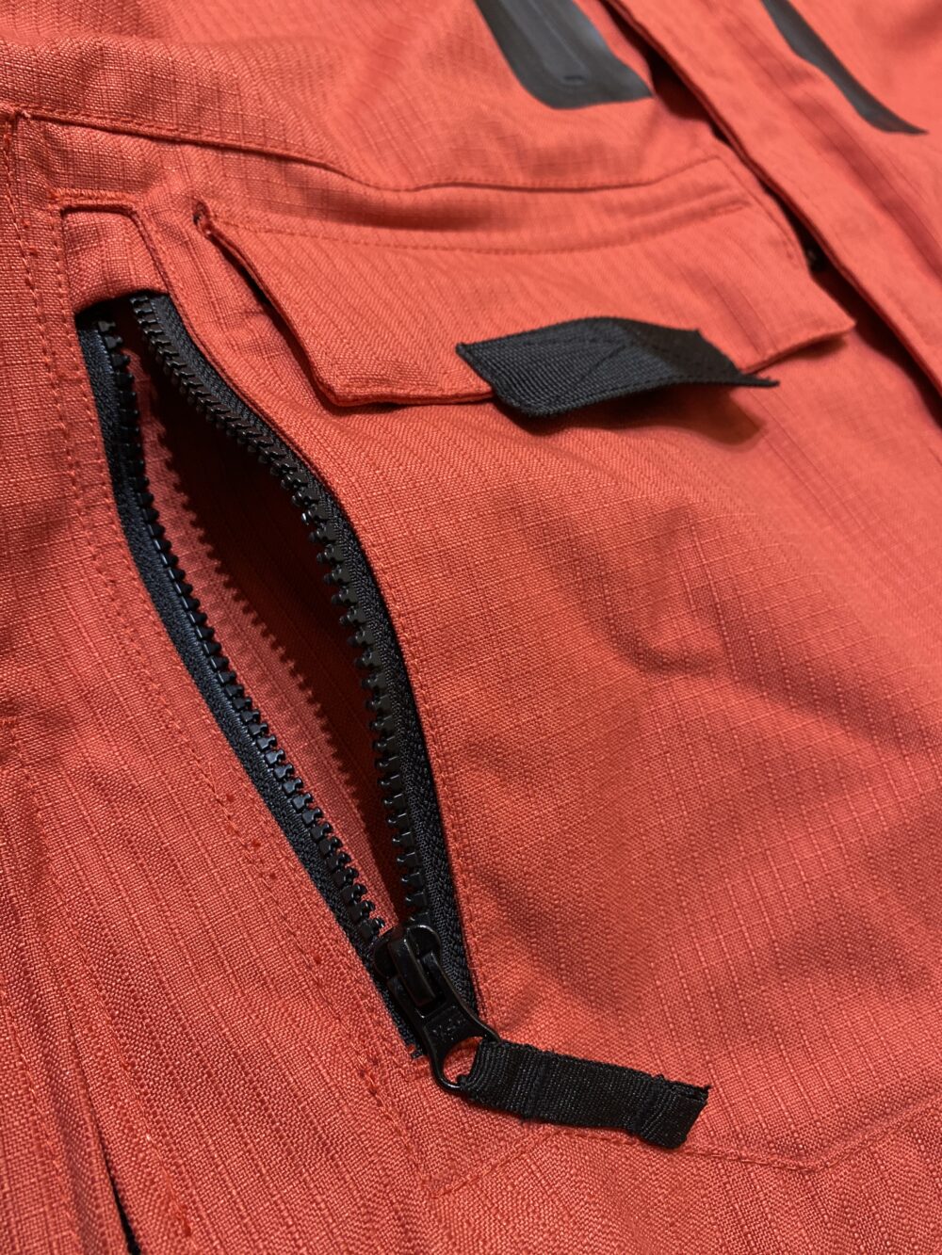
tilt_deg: -56.9
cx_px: 471
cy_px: 628
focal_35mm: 26
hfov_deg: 53.1
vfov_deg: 67.3
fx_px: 943
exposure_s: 1/50
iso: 250
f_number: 1.8
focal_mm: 4.25
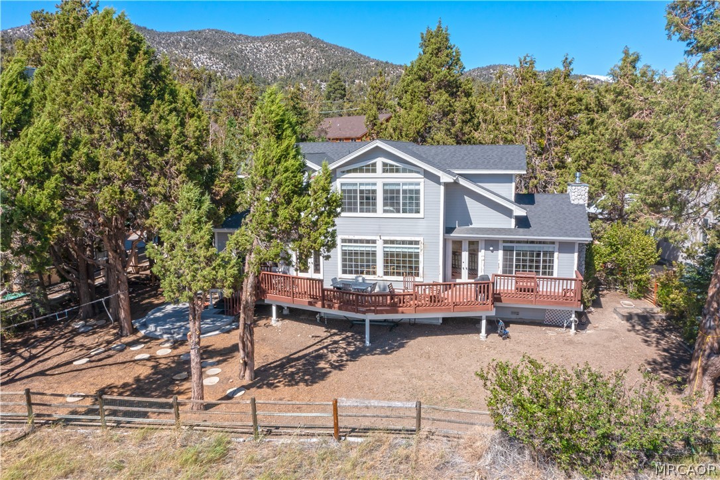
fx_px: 560
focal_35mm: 28
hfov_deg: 65.5
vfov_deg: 46.4
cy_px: 240
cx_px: 360
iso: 100
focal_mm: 10.26
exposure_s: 1/320
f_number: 7.1
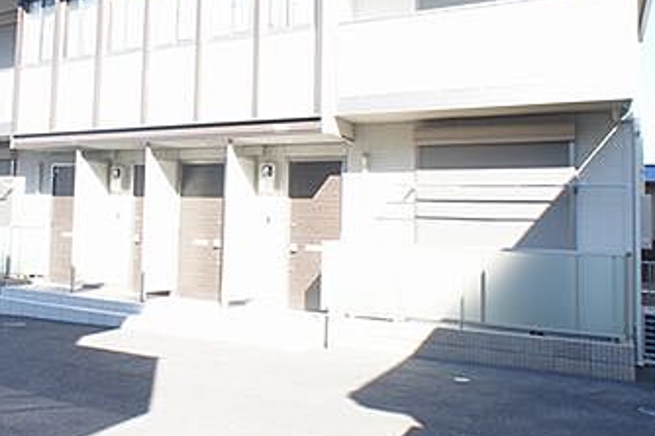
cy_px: 174
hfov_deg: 41.8
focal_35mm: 46
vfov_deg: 29.1
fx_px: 836
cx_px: 182
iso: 200
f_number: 6.3
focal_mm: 16
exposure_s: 1/160
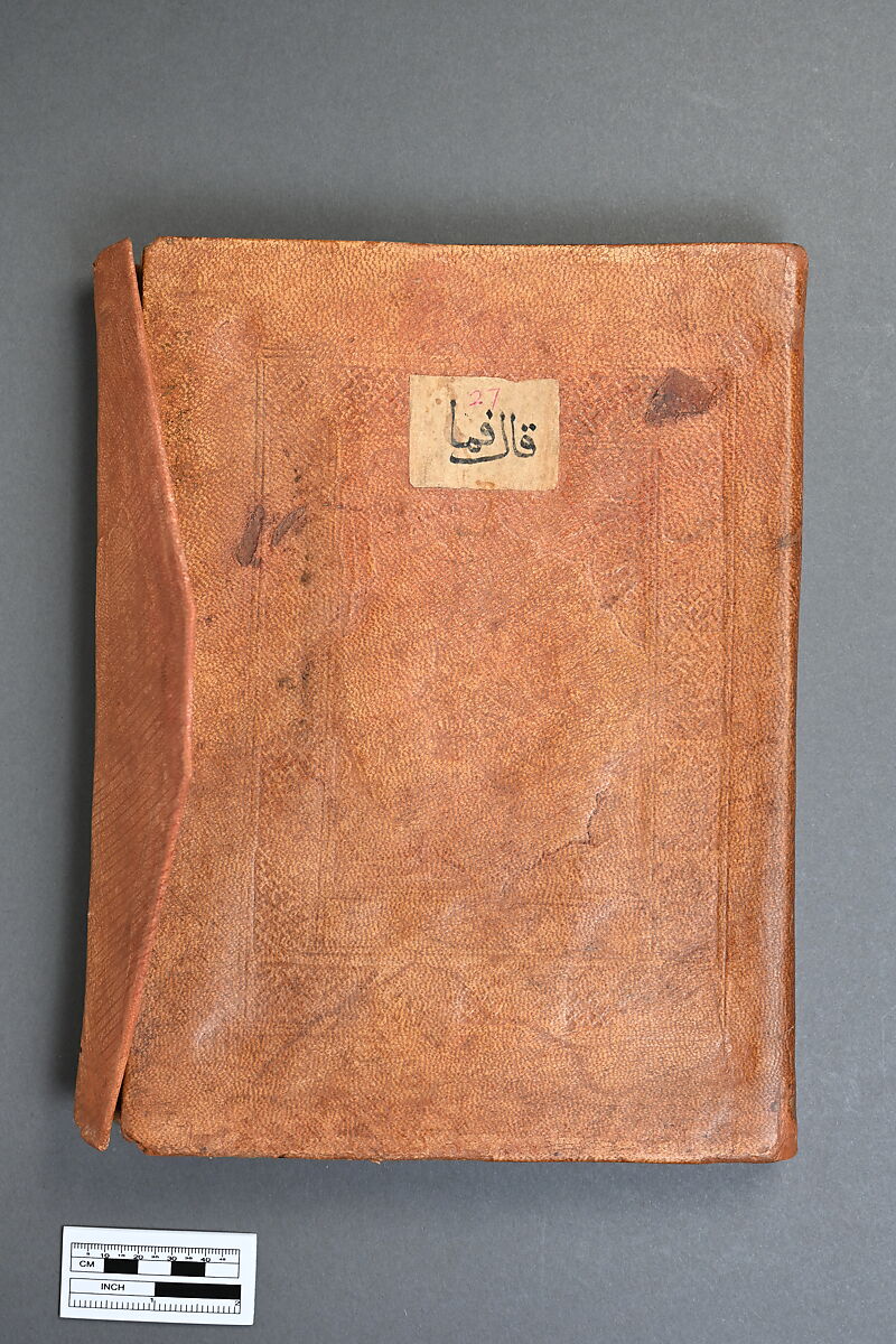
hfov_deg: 27.0
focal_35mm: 50
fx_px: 1867
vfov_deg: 39.6
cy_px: 672
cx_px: 448
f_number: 7.1
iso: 800
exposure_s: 1/100
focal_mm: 50
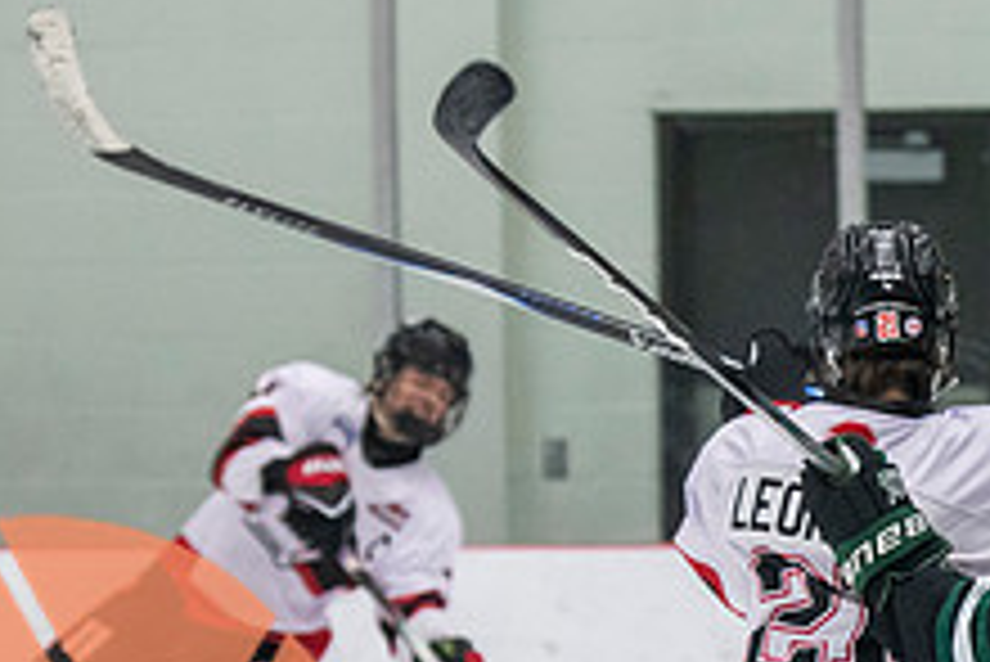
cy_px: 883
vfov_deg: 3.4
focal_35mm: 407
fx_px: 11199
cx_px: 1323
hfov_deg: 5.0
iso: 3200
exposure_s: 1/640
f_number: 3.2
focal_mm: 102
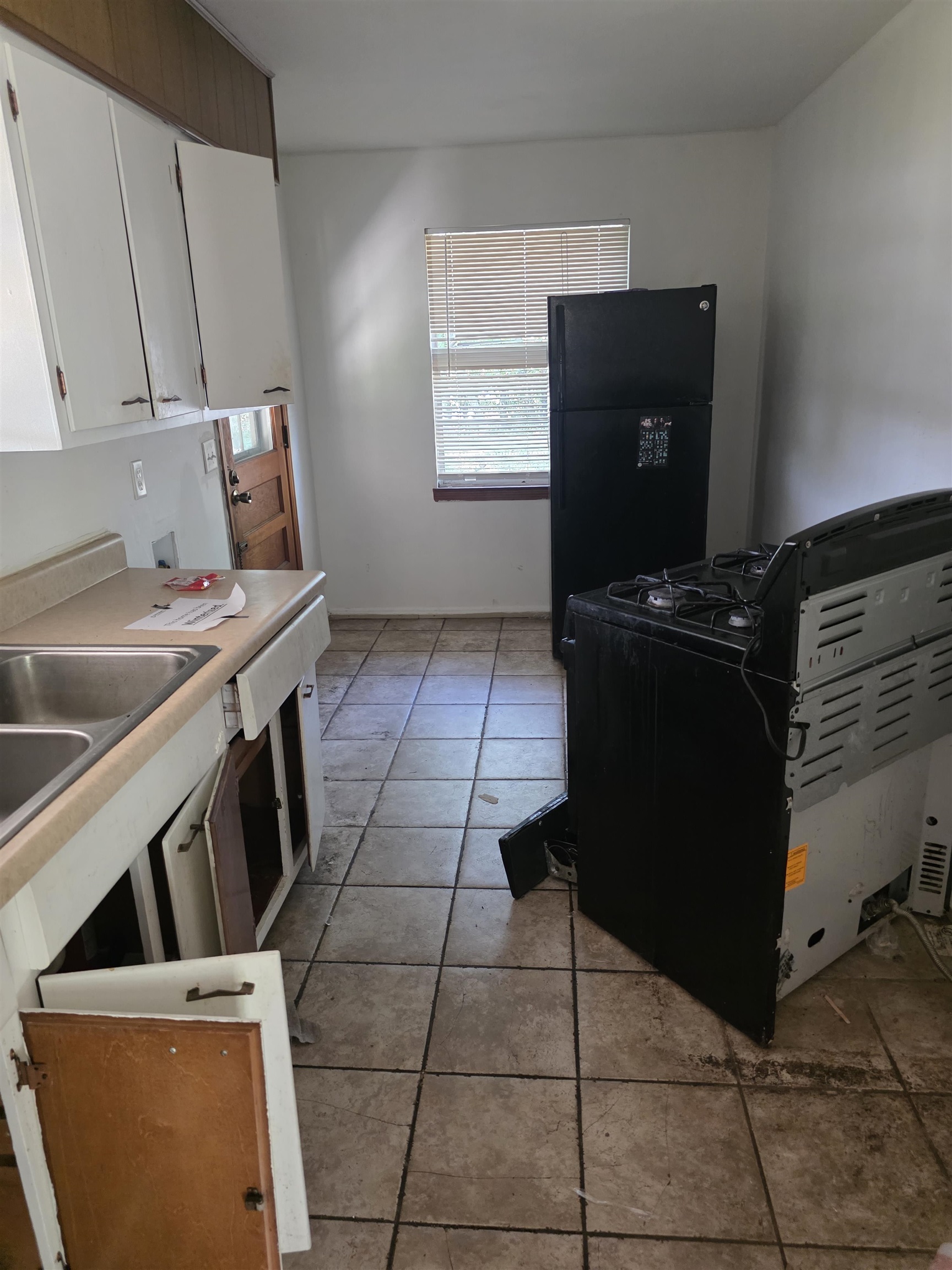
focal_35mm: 23
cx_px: 476
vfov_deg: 73.9
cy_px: 635
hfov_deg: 58.9
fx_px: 843
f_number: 1.7
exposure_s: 1/120
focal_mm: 6.3
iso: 800
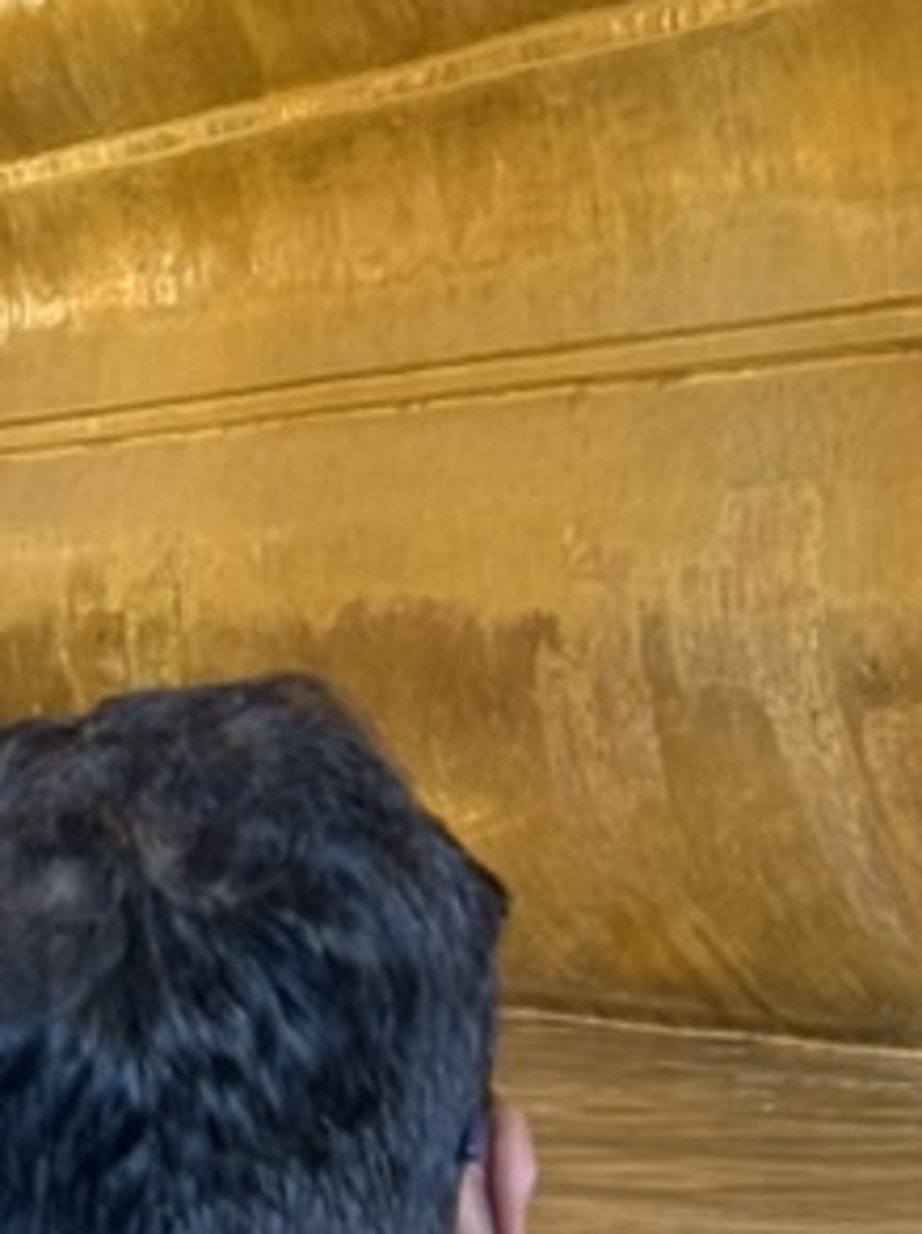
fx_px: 5979
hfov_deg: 8.6
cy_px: -884
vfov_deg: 11.1
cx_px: -585
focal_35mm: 168
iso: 125
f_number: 1.78
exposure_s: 1/60
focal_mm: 6.76
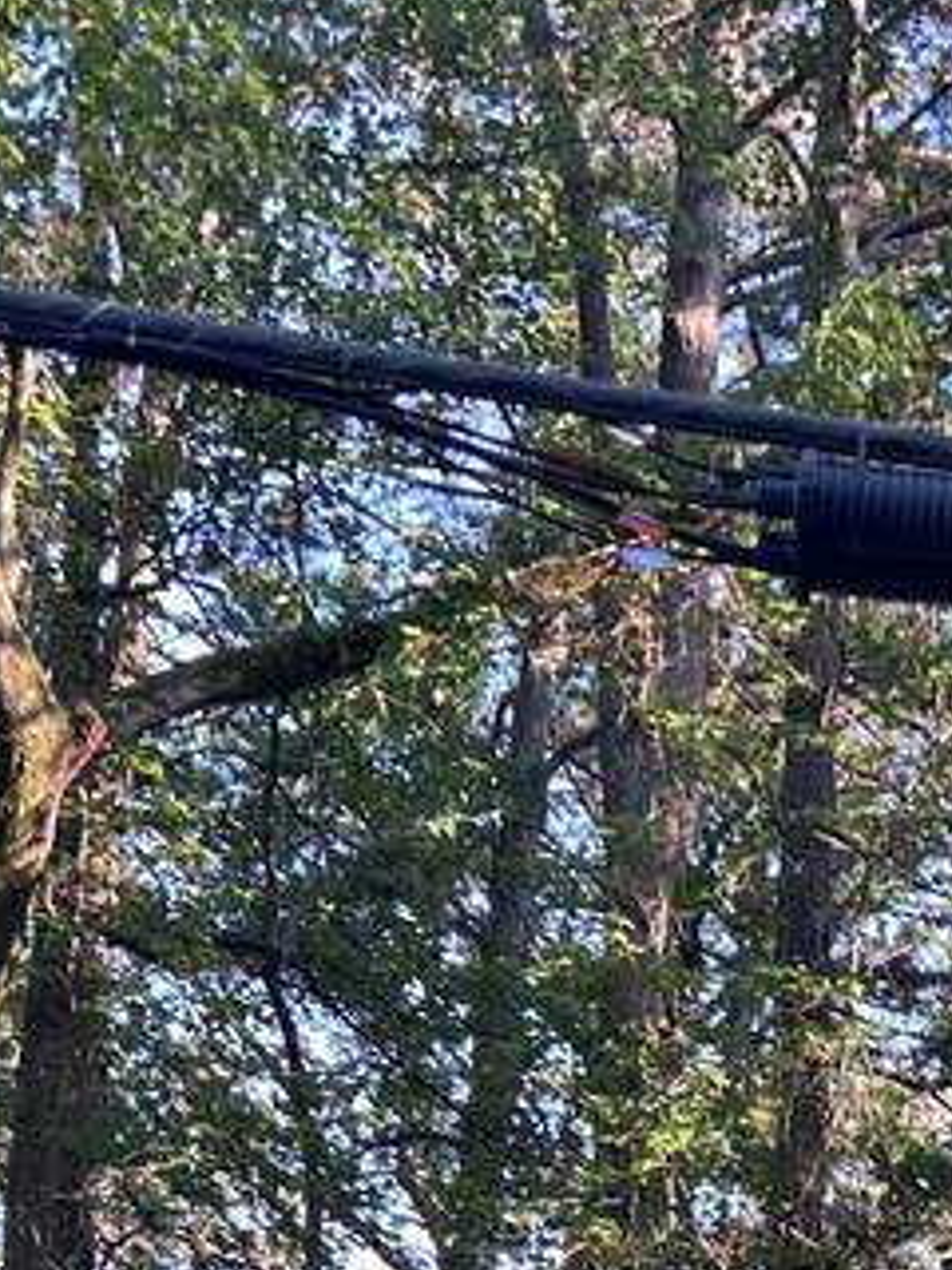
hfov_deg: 13.2
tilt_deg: +6.2
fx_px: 3814
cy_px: 1849
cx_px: 1531
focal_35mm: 104
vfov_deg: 17.2
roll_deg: -2.1
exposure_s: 1/131
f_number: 1.5
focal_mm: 5.7
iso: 32
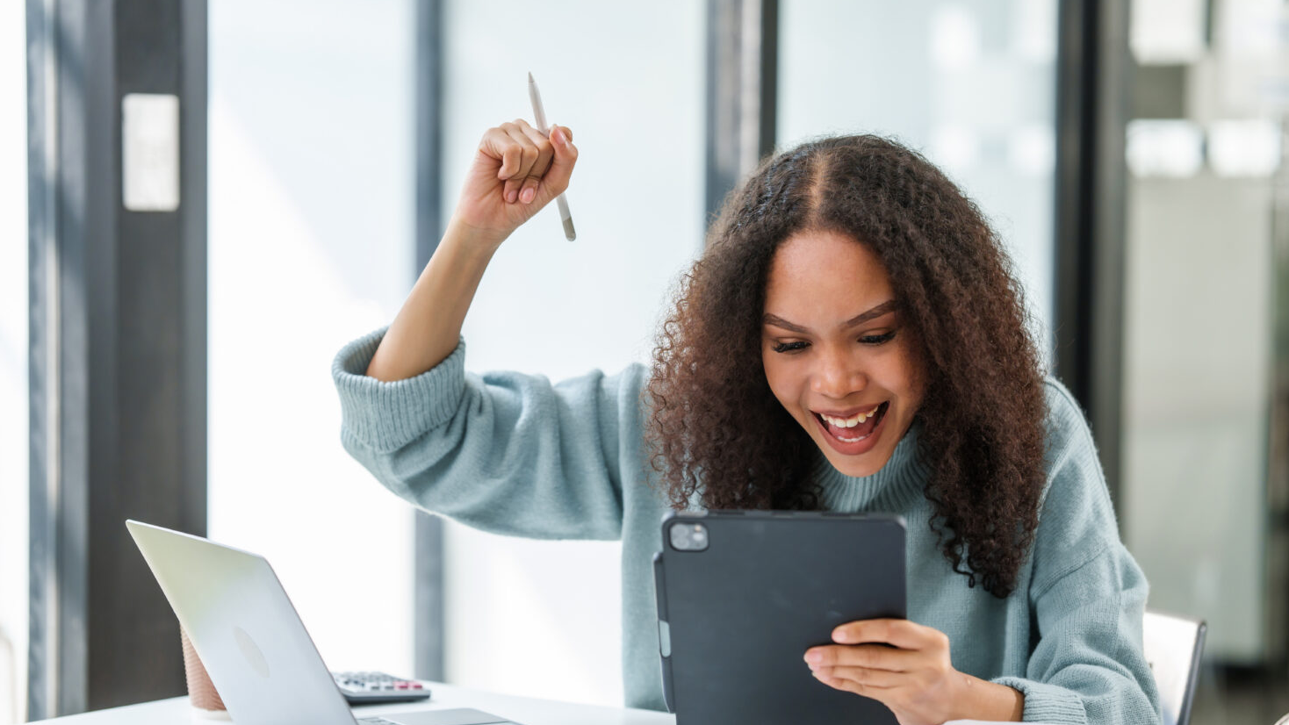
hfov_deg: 23.7
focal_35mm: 90
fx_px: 3076
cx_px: 651
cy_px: 402
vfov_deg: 13.4
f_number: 2.2
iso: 250
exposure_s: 1/400
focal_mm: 85
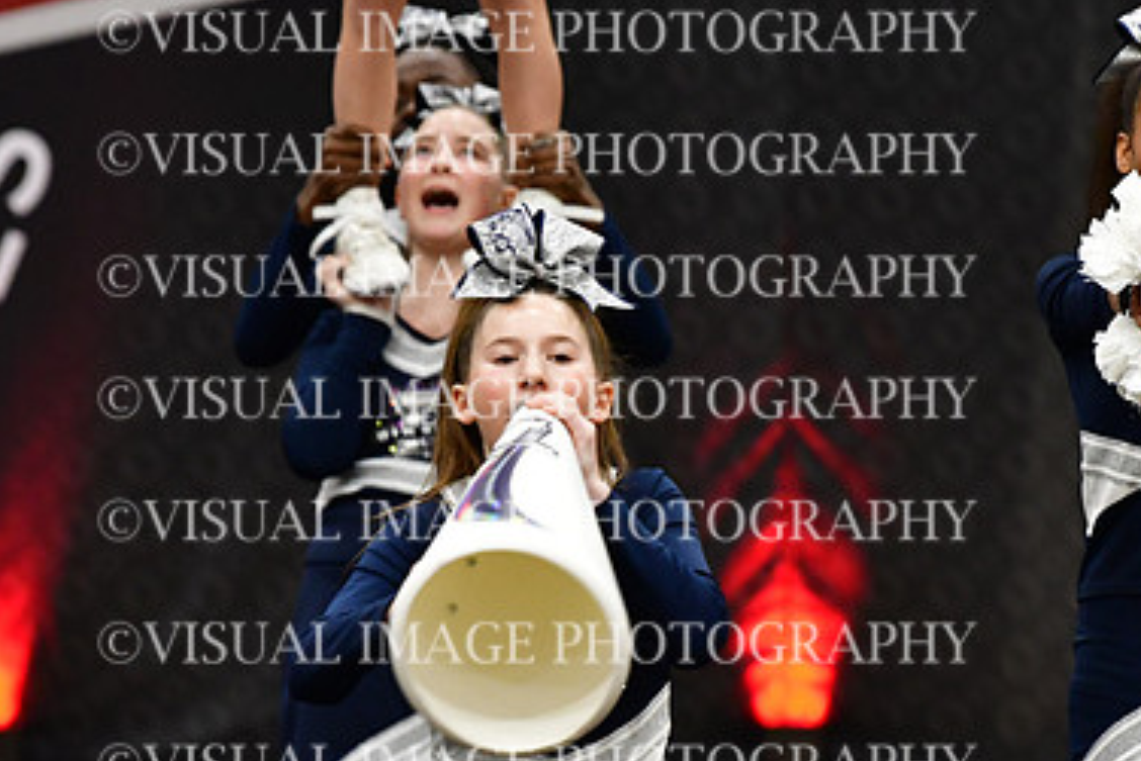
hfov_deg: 4.5
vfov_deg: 3.0
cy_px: 459
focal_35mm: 463
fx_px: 14679
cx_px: 537
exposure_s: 1/500
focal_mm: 200
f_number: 3.5
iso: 4000
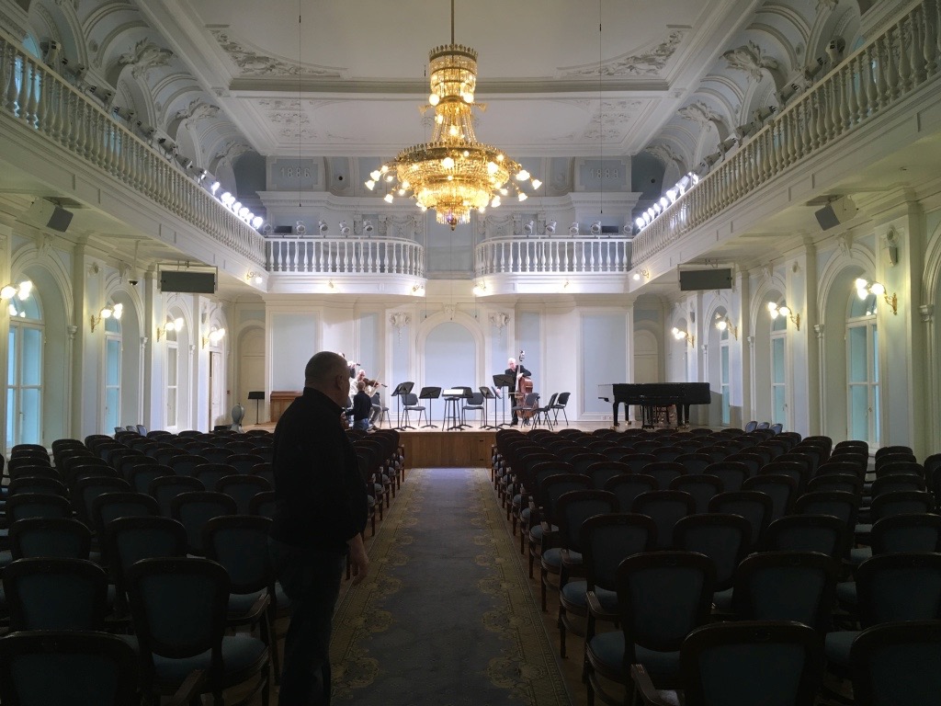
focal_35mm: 29
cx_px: 470
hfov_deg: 61.7
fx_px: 788
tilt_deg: +2.6
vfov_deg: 48.2
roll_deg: +1.6
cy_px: 353
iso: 125
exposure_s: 1/33
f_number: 2.2
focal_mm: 4.15
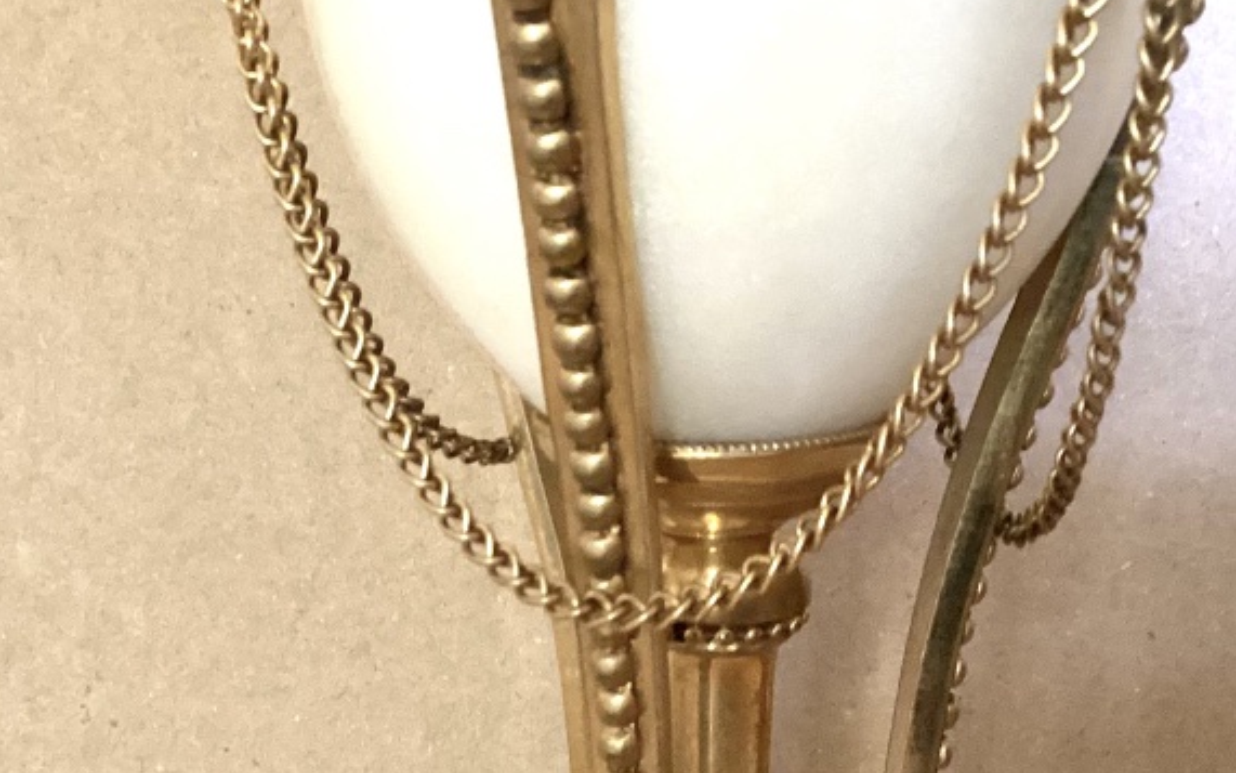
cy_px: 505
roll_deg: -2.0
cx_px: 565
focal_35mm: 69
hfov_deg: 29.8
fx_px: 2324
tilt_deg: -12.7
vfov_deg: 18.8
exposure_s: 1/25
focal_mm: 3.3
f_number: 2.4
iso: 640
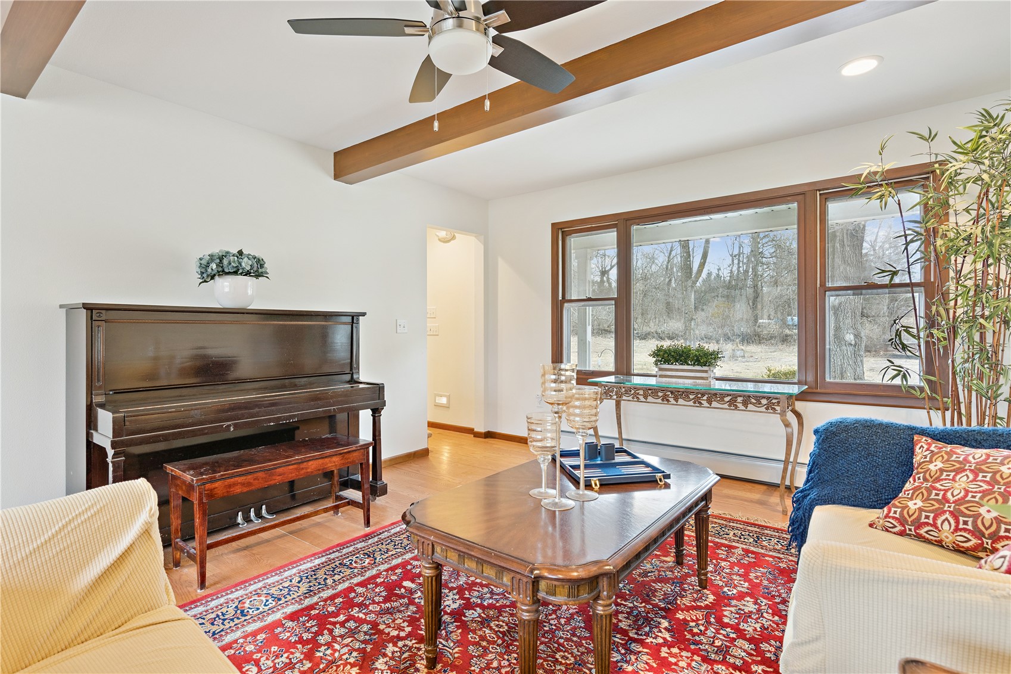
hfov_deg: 93.3
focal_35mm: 17
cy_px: 337
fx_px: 477
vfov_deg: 70.4
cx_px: 506
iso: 400
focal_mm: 17
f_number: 8
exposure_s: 1/10
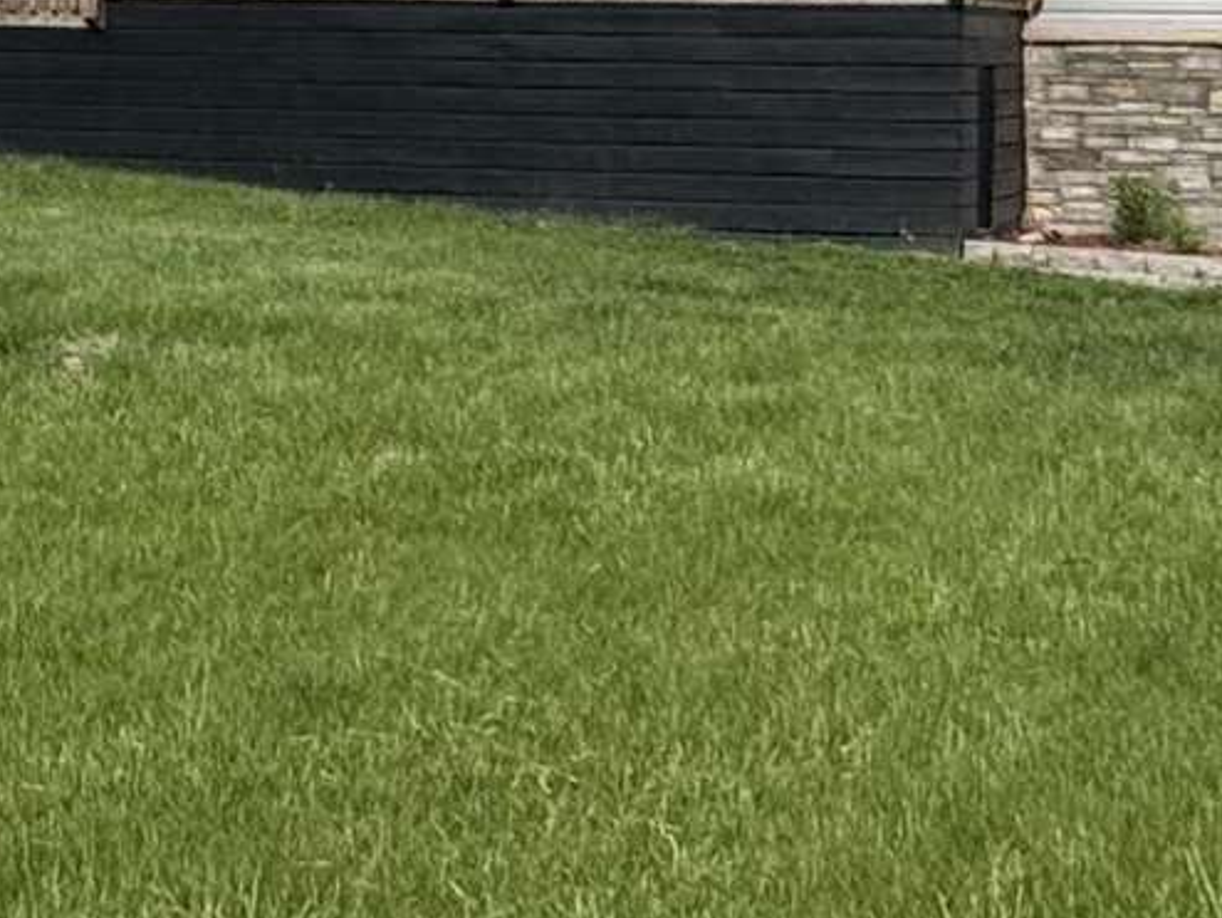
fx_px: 3073
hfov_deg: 22.5
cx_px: 633
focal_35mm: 87
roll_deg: -0.9
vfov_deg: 15.6
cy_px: -485
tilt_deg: +9.4
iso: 50
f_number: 2.2
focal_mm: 2.22
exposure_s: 1/2584
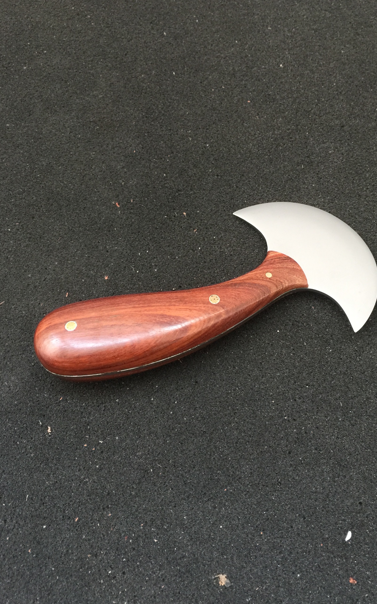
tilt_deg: -65.6
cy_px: 294
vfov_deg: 59.6
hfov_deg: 39.3
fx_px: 526
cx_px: 220
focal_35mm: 32
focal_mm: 4.15
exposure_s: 1/10
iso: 125
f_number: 2.2
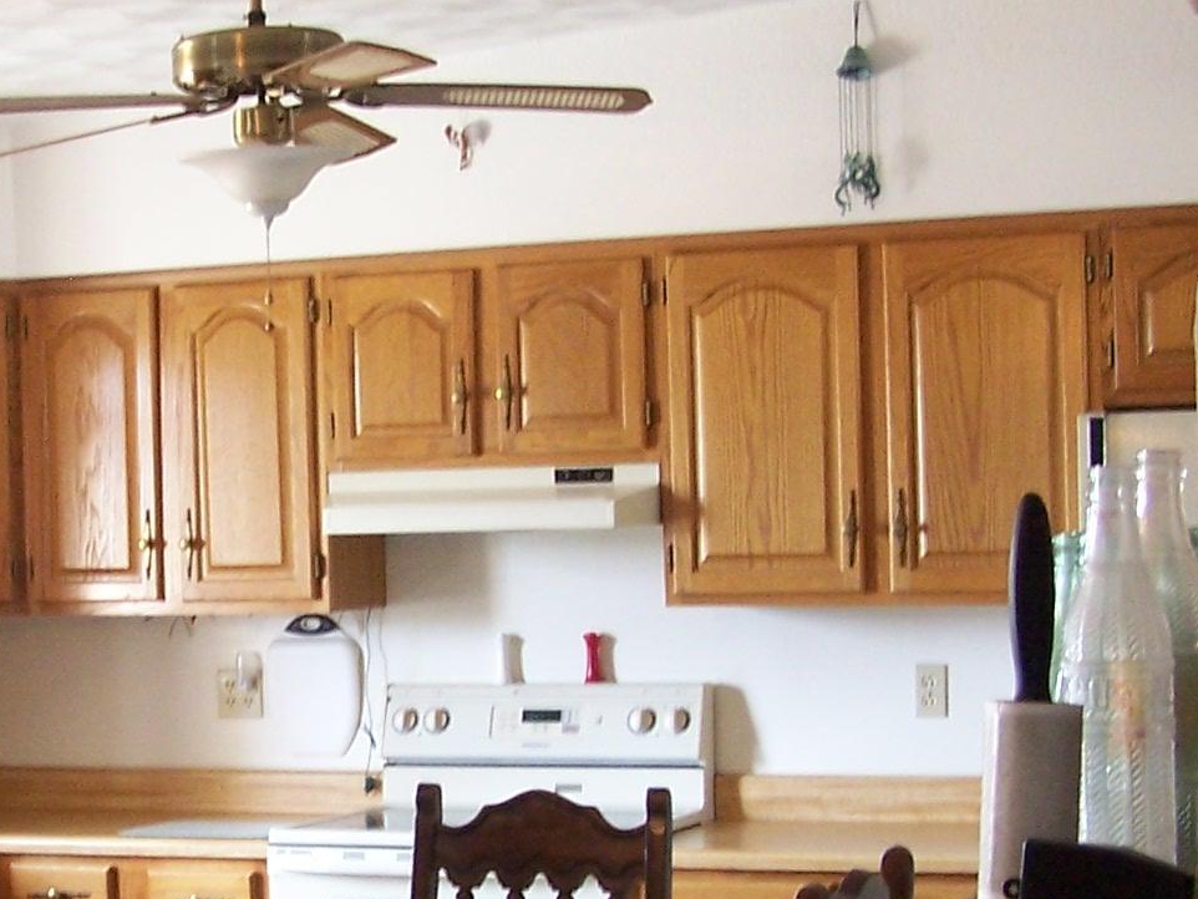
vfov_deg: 16.1
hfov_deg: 21.3
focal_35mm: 91
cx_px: 270
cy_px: 774
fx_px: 3150
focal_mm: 6.3
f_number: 2.8
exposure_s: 1/10
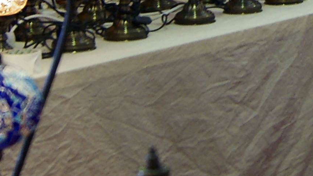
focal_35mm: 185
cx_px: 402
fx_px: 1535
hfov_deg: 11.4
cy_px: -155
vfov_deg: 6.4
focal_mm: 22
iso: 400
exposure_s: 1/40
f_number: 4
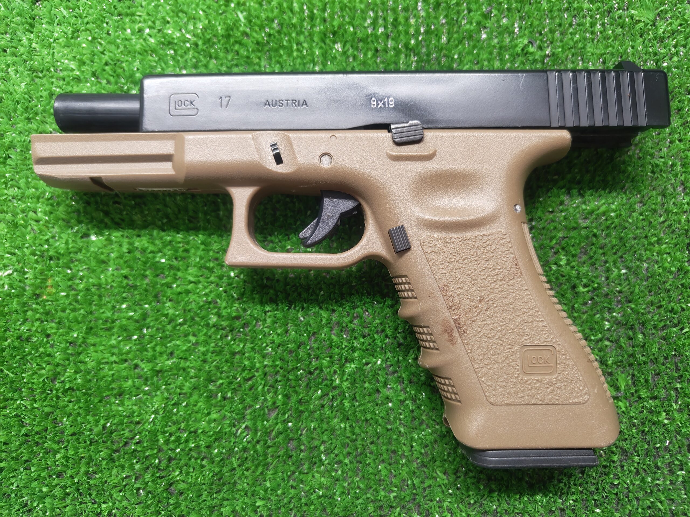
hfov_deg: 73.9
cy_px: 258
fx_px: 458
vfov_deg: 58.9
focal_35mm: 23
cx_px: 345
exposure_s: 1/50
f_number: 1.88
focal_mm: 5.59
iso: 321
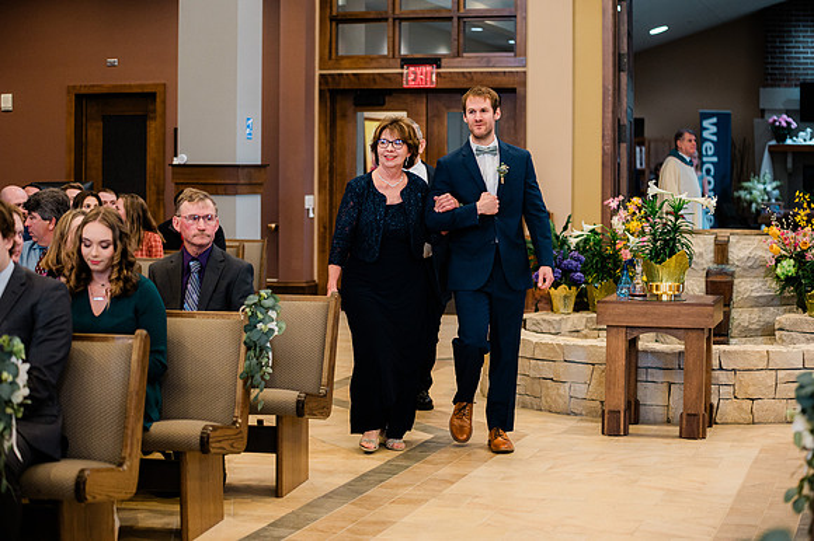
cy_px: 270
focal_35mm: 70
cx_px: 407
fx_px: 1582
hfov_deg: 28.9
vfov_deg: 19.4
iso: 1600
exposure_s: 1/250
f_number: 2.8
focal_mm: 70
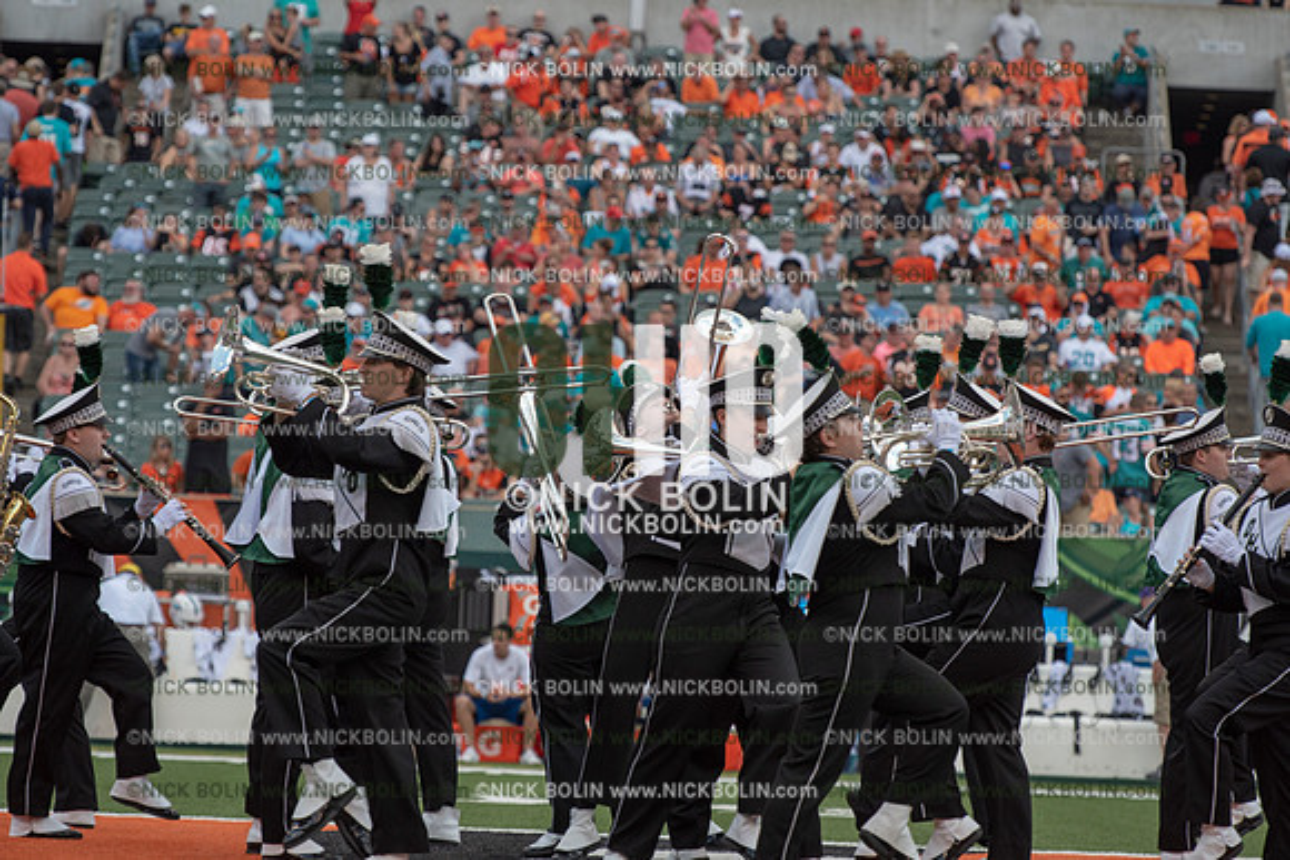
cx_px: 645
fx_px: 7168
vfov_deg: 6.9
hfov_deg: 10.3
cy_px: 430
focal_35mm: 200
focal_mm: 200
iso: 400
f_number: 5.6
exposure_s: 1/1250
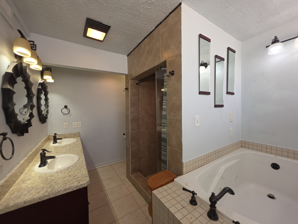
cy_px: 112
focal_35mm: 13
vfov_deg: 89.9
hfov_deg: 106.2
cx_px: 149
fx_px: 112
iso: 25
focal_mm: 2.2
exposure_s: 1/60
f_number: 1.9
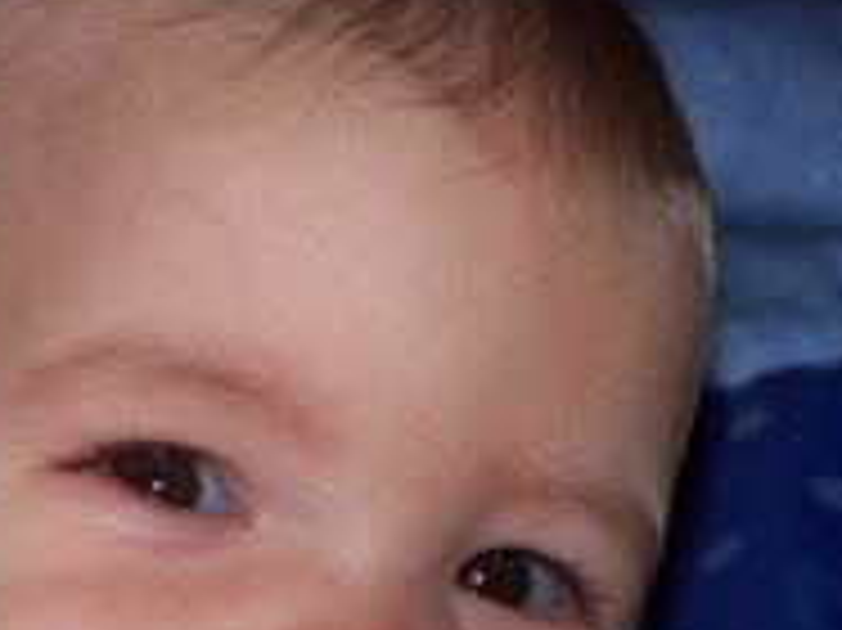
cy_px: 405
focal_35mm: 281
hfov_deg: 7.0
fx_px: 6831
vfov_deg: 5.3
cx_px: 225
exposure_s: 1/90
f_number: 3.2
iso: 80
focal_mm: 19.4
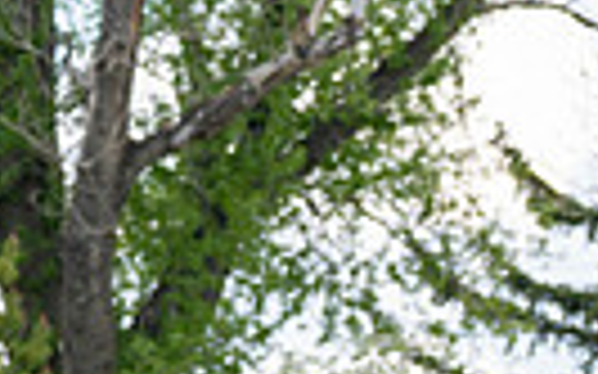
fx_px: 11729
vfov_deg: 1.8
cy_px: 768
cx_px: 1034
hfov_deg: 2.9
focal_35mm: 720
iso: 125
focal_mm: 162
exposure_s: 1/200
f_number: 5
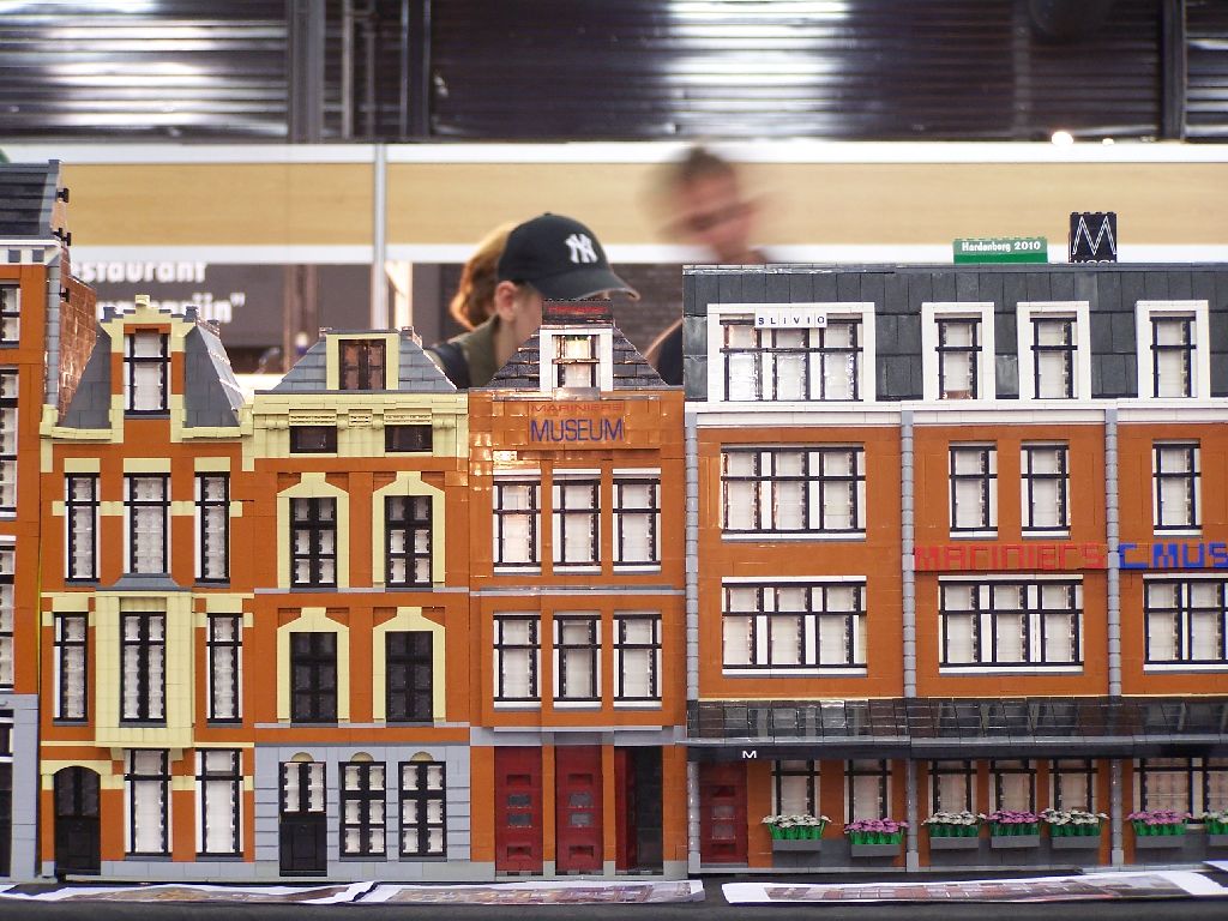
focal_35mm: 105
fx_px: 3725
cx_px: 614
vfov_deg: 14.1
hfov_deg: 18.7
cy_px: 460
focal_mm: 17.5
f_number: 3.2
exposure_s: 1/2
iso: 80
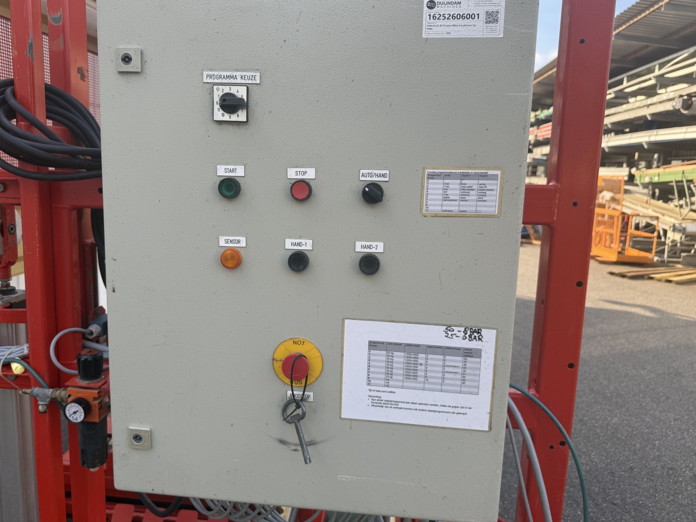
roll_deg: -2.1
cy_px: 248
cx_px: 321
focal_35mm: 26
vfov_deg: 53.0
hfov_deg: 67.2
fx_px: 523
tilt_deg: -7.7
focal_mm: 6.76
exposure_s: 1/858
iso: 80
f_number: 1.78
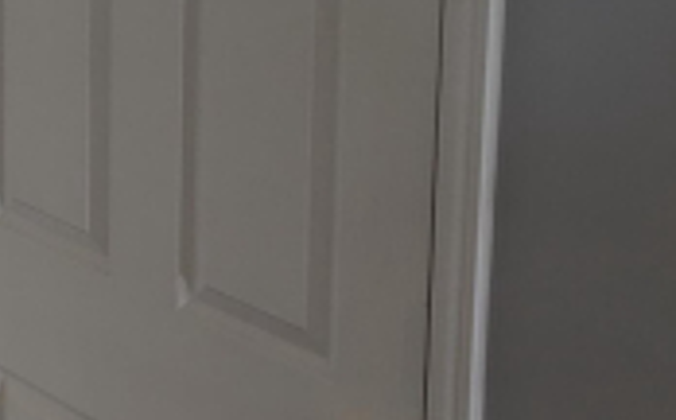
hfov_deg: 17.7
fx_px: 2023
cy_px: -113
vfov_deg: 11.6
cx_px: -223
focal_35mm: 110
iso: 65
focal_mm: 4.38
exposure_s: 1/43
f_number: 1.73
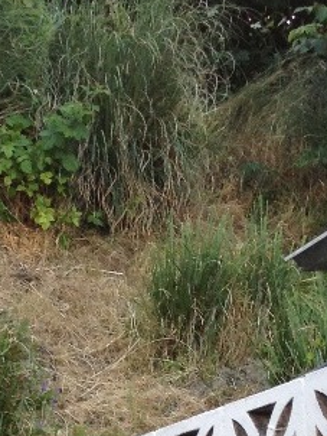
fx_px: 1748
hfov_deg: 10.5
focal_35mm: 139
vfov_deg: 13.1
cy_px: 733
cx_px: -46
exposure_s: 1/147
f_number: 2.4
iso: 50
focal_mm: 4.28
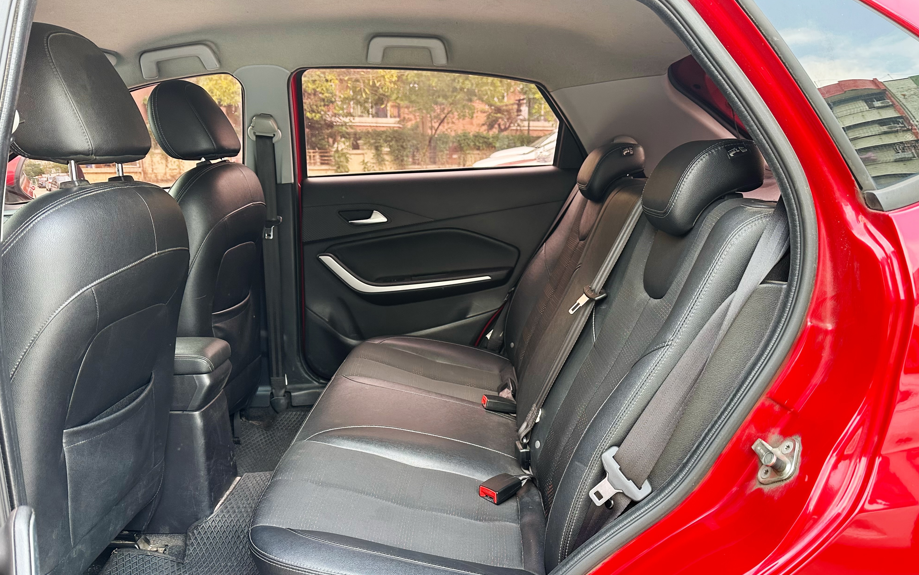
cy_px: 335
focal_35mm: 26
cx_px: 468
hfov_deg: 70.4
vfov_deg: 47.4
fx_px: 651
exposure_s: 1/121
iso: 160
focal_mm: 6.86
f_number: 1.78
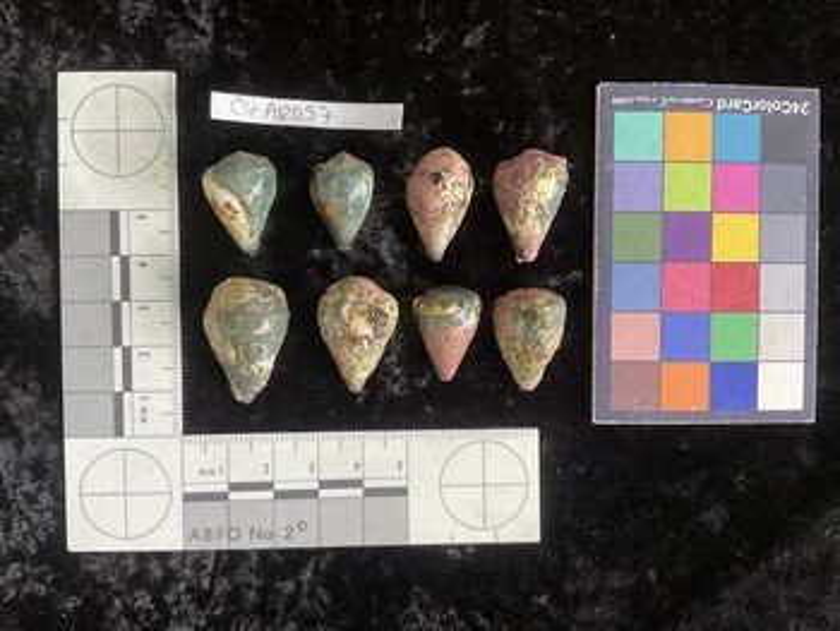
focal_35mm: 29
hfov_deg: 61.6
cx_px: 420
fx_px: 704
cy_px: 316
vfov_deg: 48.3
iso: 125
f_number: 1.8
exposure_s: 1/60
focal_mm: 3
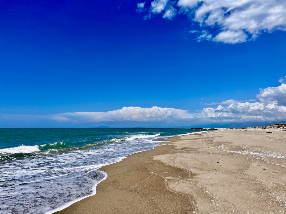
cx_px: 143
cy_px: 107
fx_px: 215
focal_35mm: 26
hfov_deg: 67.3
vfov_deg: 53.1
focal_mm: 5.1
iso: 50
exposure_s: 1/8403
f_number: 1.6
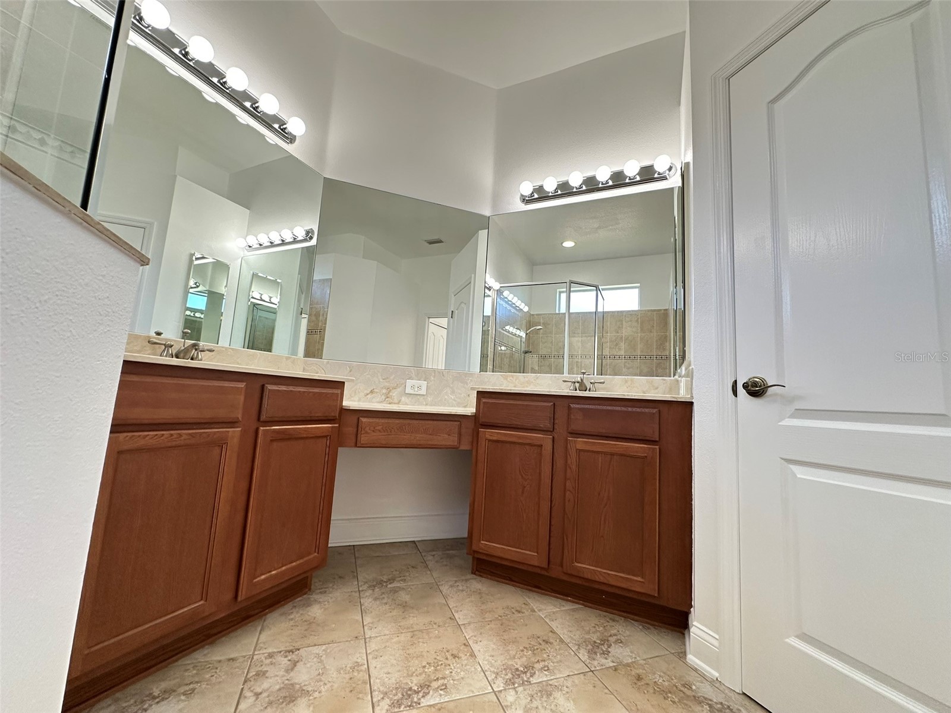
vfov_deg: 85.7
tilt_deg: +7.1
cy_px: 356
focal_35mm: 14
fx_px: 385
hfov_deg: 102.1
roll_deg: -3.5
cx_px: 476
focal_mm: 2.22
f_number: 2.2
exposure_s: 1/120
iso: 160
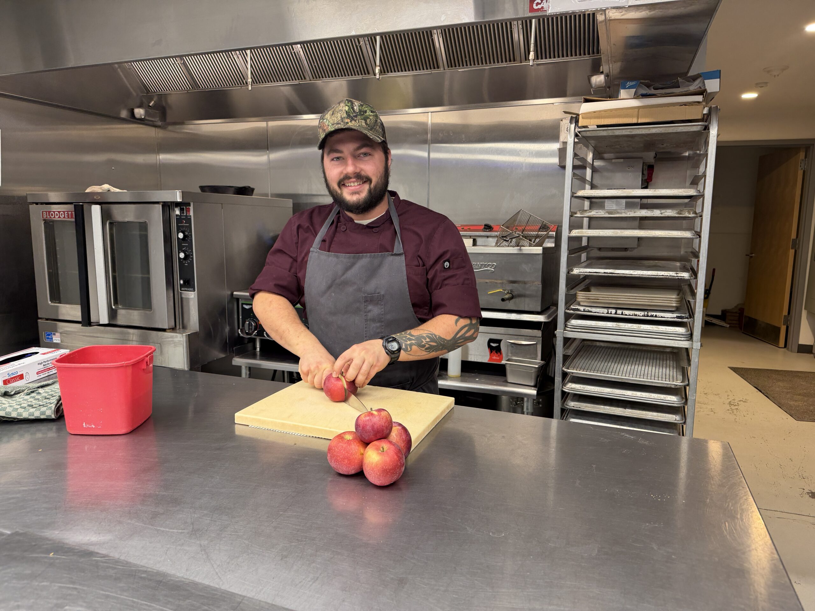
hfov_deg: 71.6
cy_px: 306
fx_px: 565
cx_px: 408
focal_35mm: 24
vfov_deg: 56.8
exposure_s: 1/60
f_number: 1.78
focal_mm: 6.76
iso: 100
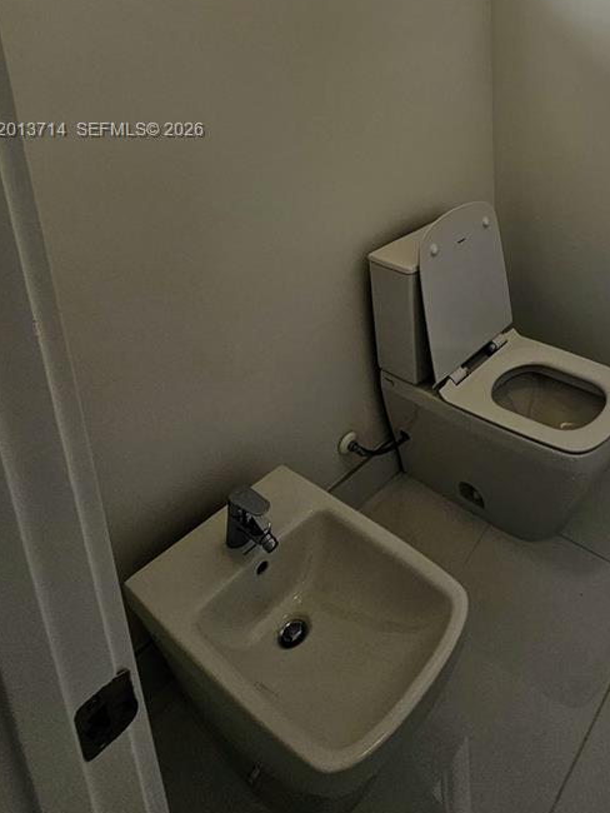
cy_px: 131
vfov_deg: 63.5
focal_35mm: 24
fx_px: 564
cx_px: 535
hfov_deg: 51.1
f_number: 2.2
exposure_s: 1/230
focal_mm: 2.2
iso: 50
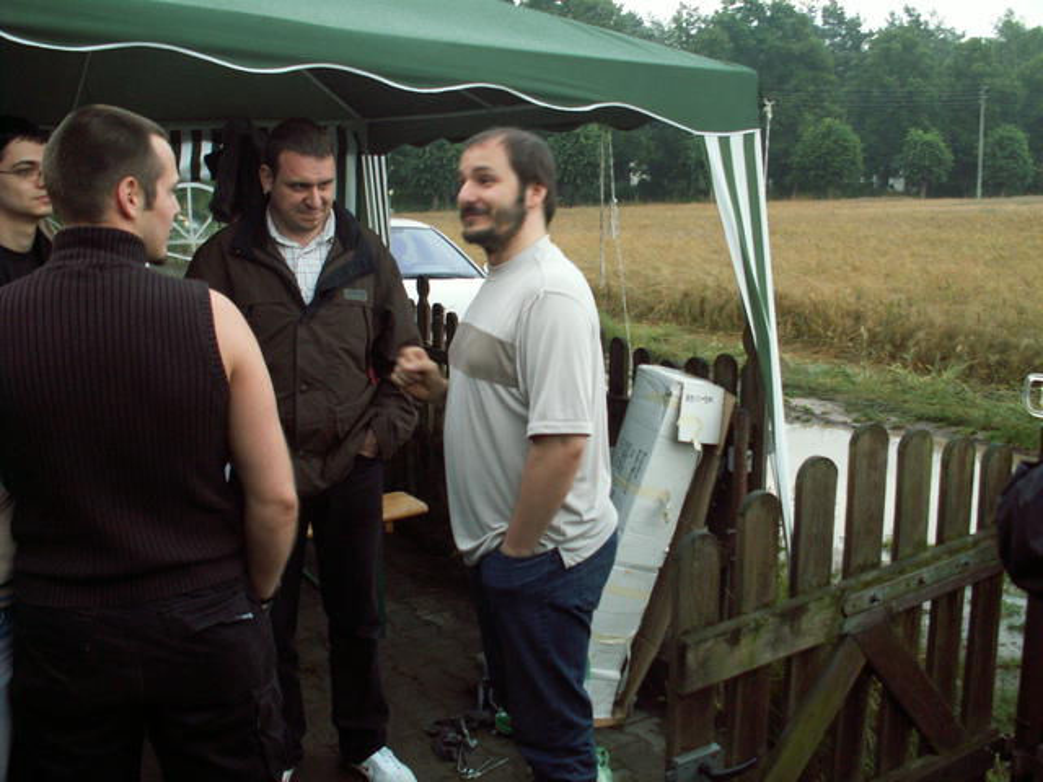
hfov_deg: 52.6
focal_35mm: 35
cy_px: 391
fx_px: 1055
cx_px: 522
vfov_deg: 40.7
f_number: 2.8
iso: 80
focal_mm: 5.86
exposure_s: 1/40
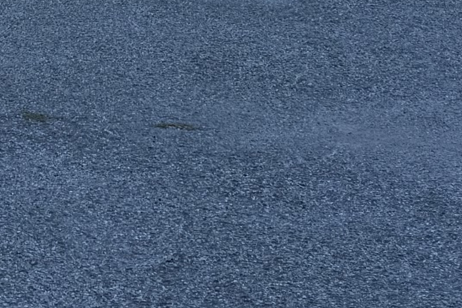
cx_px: -373
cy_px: -539
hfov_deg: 13.7
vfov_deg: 8.8
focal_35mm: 134
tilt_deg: +4.3
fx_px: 1719
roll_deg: +0.7
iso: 80
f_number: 1.78
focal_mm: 6.76
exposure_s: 1/2370
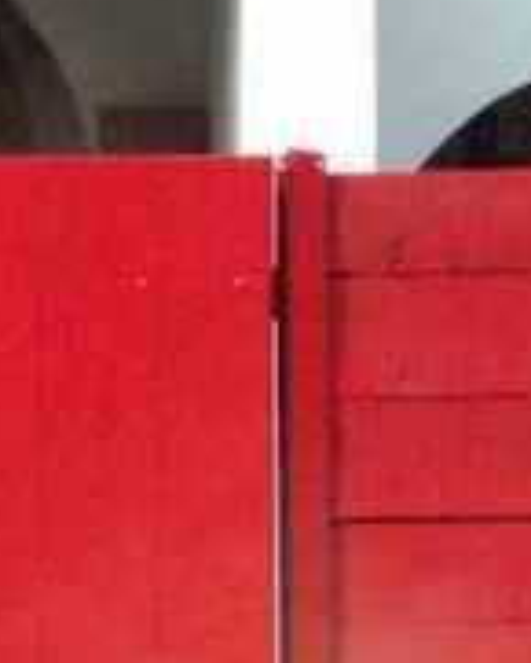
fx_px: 16939
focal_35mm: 863
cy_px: 337
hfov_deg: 1.8
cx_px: -146
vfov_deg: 2.2
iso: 400
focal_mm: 50.69
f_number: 5
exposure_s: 1/1600
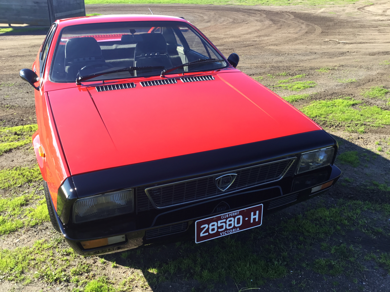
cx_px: 195
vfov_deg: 45.4
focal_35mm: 31
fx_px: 349
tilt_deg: -25.2
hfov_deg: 58.4
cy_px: 146
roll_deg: -2.2
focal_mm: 3.3
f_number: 2.4
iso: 25
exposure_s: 1/228
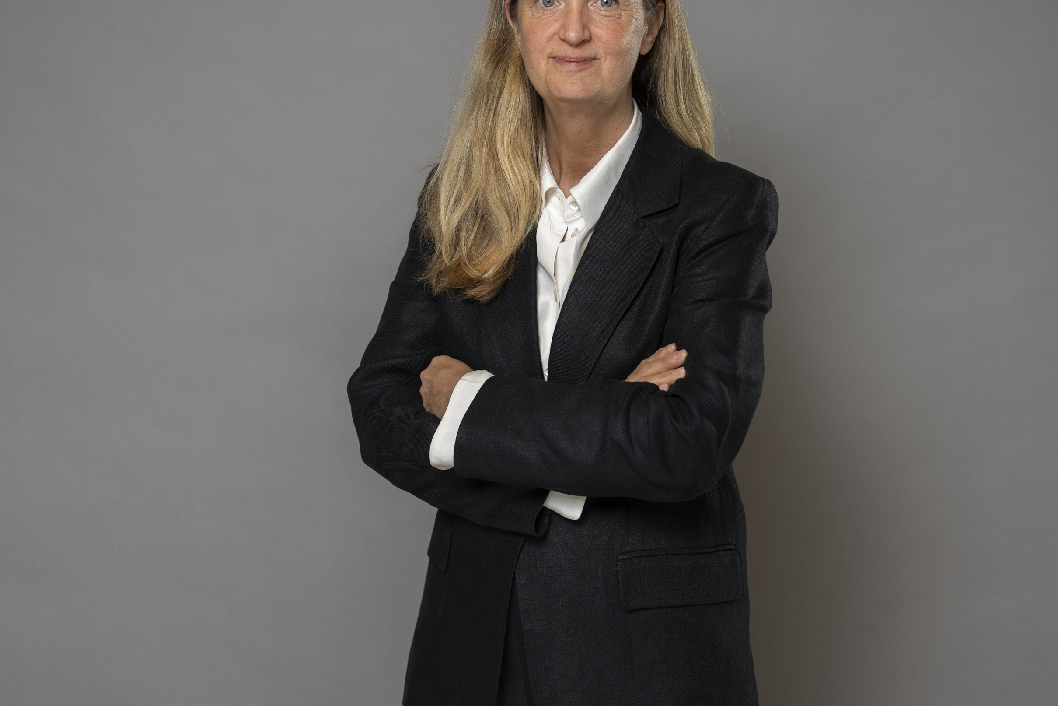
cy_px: 275
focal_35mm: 62
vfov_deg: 21.9
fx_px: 1822
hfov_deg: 32.4
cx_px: 541
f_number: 4
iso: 160
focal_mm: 50
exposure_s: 1/200
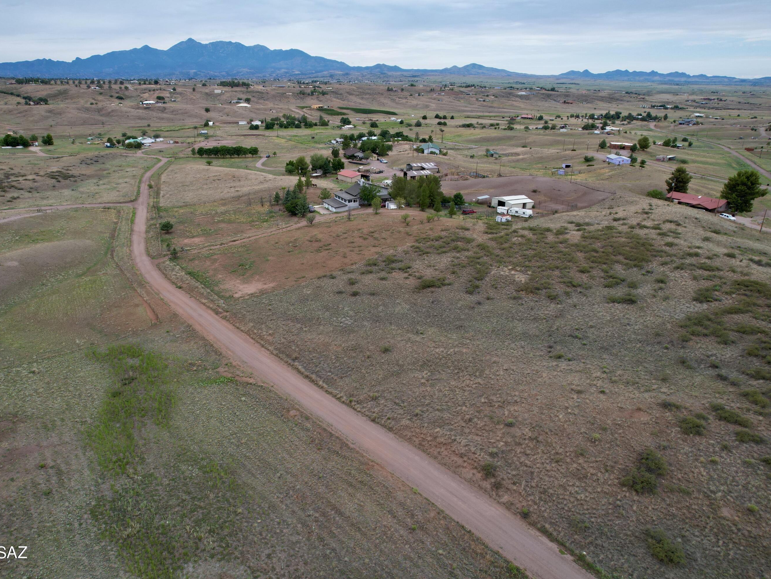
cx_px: 346
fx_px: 535
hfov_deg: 71.4
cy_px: 287
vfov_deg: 56.8
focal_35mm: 24
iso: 120
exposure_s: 1/1250
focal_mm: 8.38
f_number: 2.8
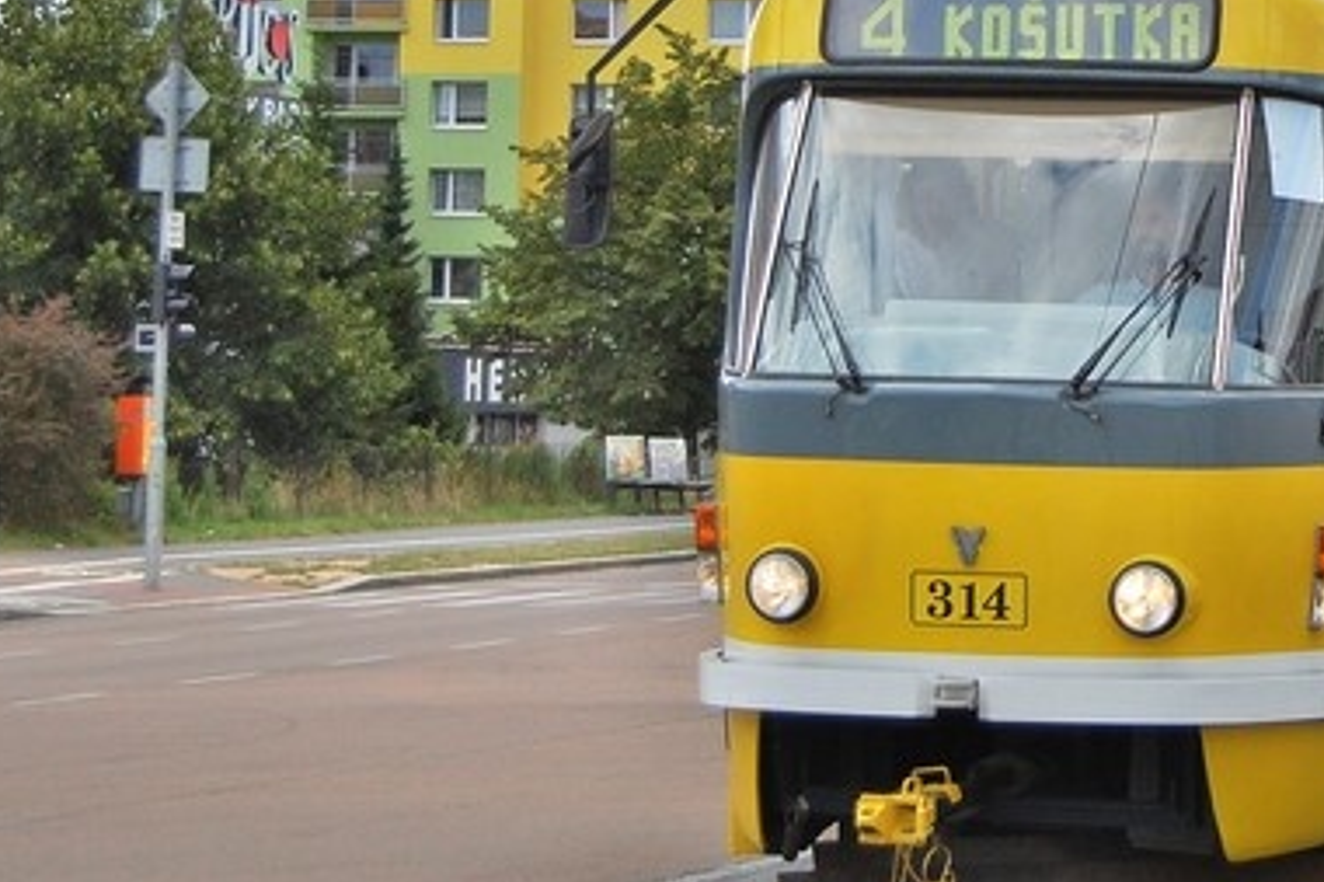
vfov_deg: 9.6
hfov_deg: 14.2
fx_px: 5220
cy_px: 91
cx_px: 1321
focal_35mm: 142
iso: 220
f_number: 5
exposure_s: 1/1000
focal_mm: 40
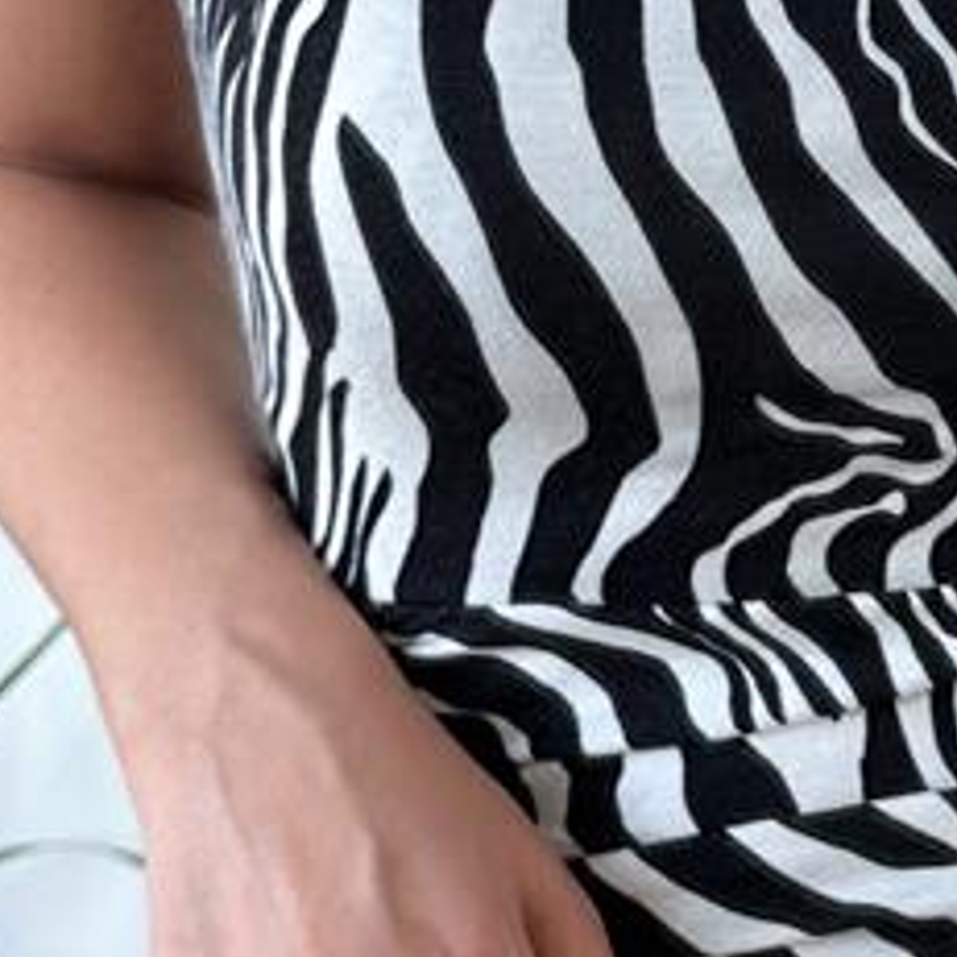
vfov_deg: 11.8
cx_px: 1197
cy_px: 162
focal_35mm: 147
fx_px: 4598
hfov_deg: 11.6
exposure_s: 1/121
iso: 64
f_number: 1.78
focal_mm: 6.86
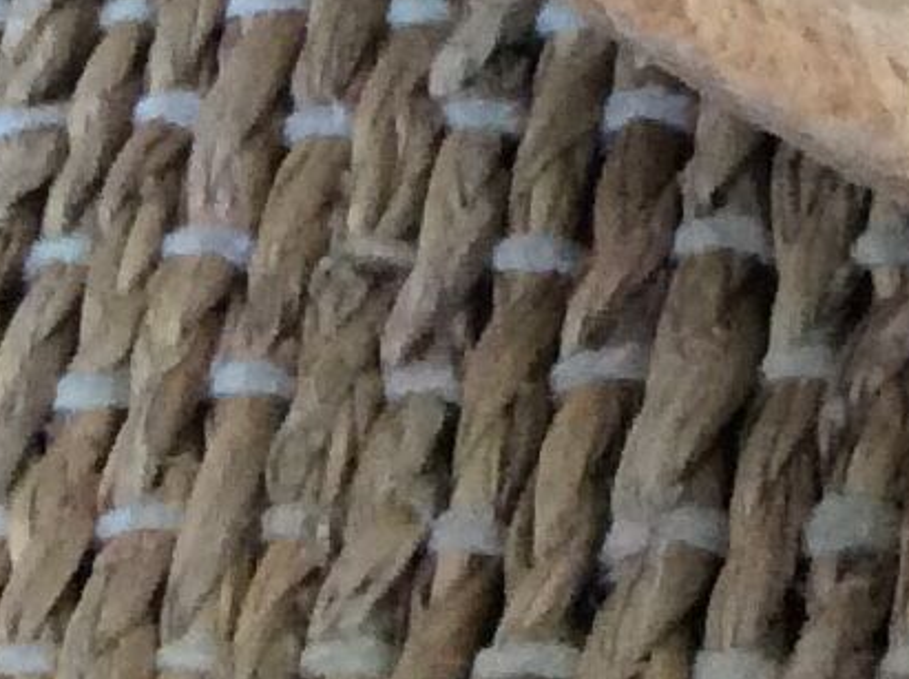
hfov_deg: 9.0
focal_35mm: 202
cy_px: -1247
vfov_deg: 6.7
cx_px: 2039
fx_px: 5297
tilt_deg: -46.2
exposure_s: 1/25
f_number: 2.4
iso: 160
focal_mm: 3.3
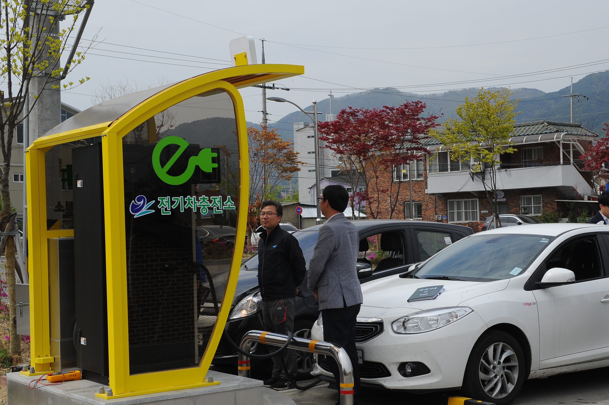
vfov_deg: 22.6
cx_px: 357
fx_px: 1014
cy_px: 212
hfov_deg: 33.3
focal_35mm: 60
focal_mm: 45
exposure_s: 1/500
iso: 400
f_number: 11
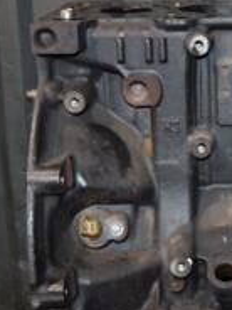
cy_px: 197
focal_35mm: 99
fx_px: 881
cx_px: 269
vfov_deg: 19.9
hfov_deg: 14.6
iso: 800
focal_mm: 21
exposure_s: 1/60
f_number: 5
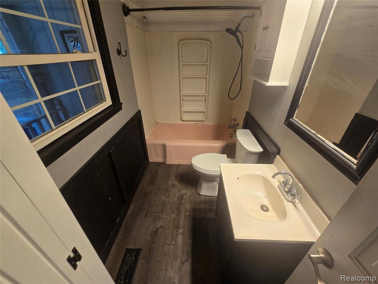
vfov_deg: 89.9
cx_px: 189
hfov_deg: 106.2
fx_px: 142
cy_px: 142
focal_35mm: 13
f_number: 2.2
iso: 125
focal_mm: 2.2
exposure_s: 1/60
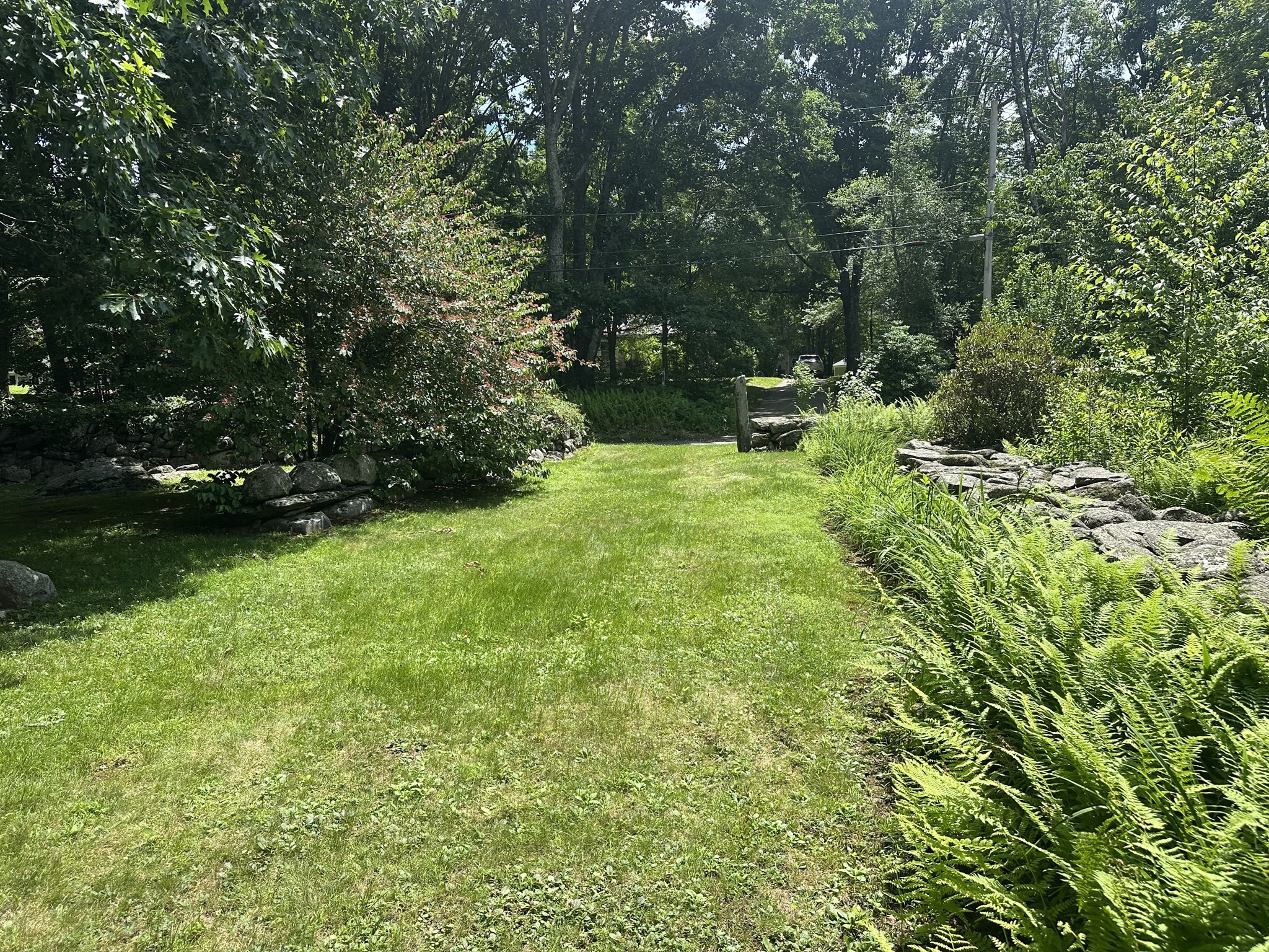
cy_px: 476
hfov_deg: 71.6
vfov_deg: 56.8
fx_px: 880
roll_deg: +2.4
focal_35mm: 24
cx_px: 634
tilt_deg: -4.5
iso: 80
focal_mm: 6.86
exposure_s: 1/2155
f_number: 1.78
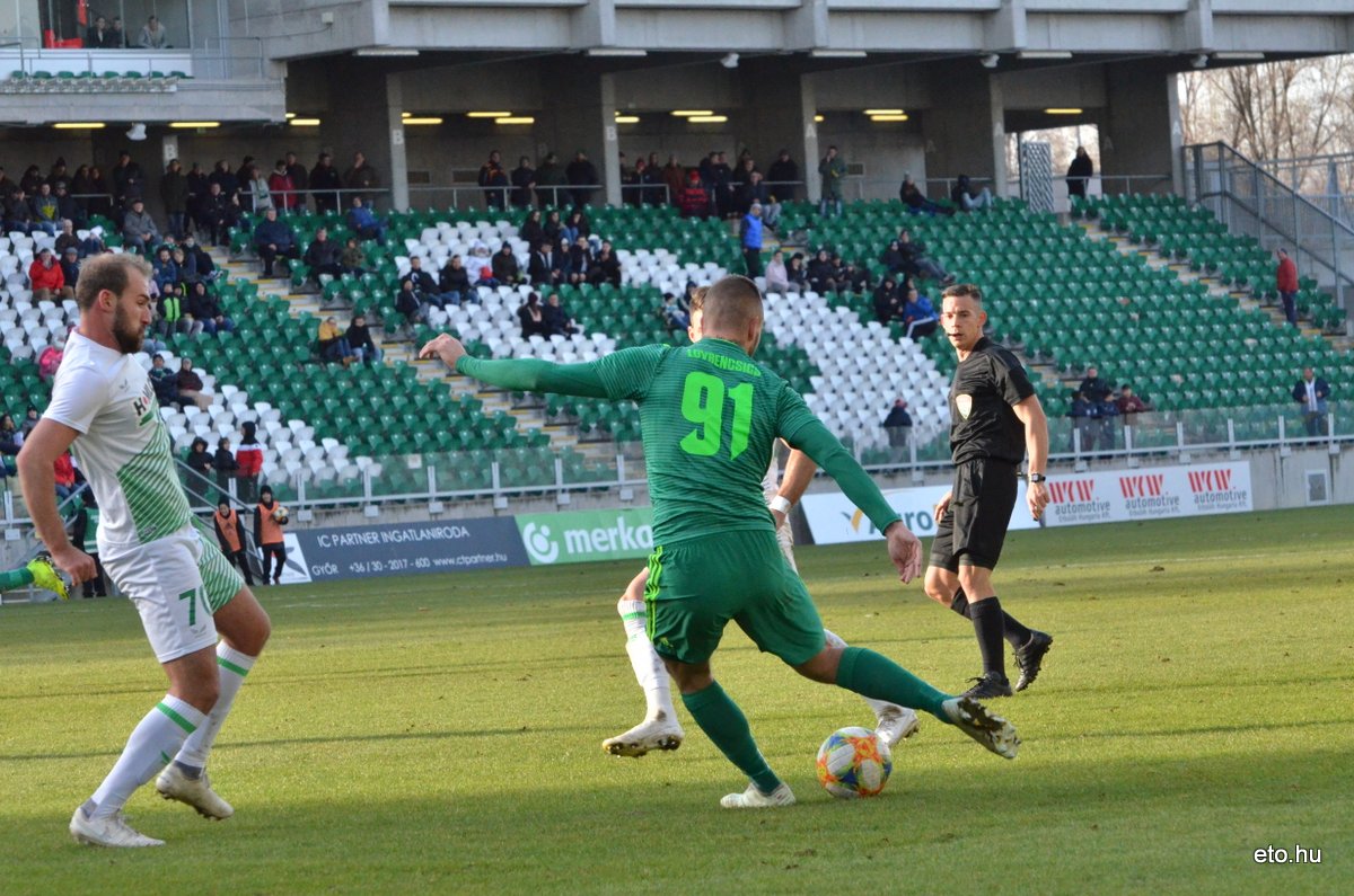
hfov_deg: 11.8
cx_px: 677
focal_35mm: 174
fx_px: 6531
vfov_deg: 7.9
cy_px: 448
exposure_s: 1/1600
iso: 3200
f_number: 10
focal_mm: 116
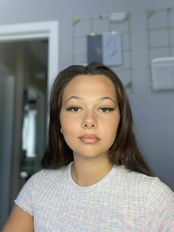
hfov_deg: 46.8
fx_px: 201
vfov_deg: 60.0
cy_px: 116
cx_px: 87
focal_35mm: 30
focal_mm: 2.71
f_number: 2.2
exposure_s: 1/121
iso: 50
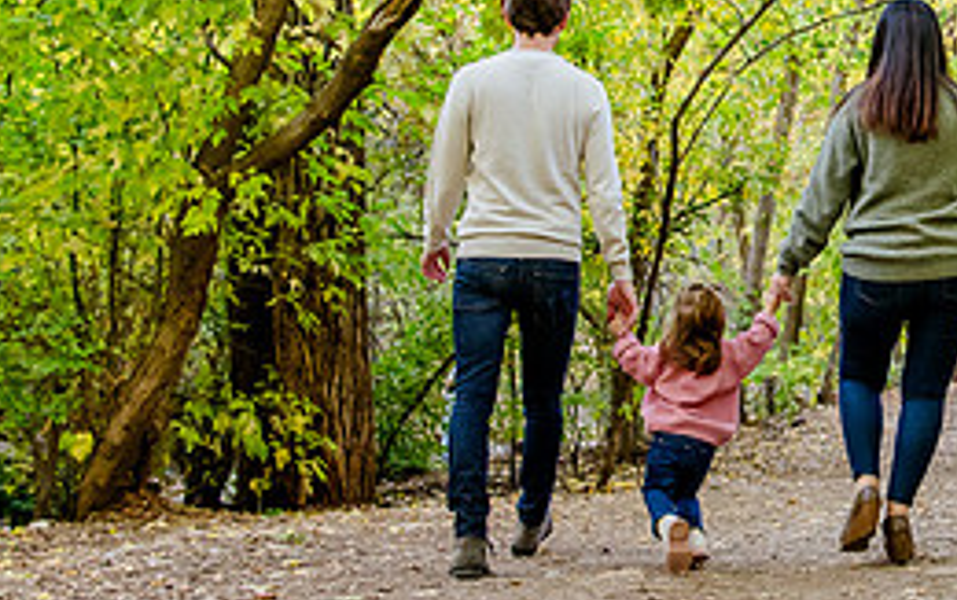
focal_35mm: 79
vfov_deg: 16.5
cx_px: 813
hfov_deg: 25.5
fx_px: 2062
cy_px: 208
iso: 4000
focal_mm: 27
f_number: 4
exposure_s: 1/250
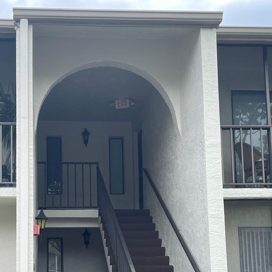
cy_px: 214
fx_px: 489
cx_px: 85
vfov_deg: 30.4
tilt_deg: +8.5
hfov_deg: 30.8
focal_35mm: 55
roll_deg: +0.8
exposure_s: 1/1092
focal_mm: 4.2
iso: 32
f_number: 1.6
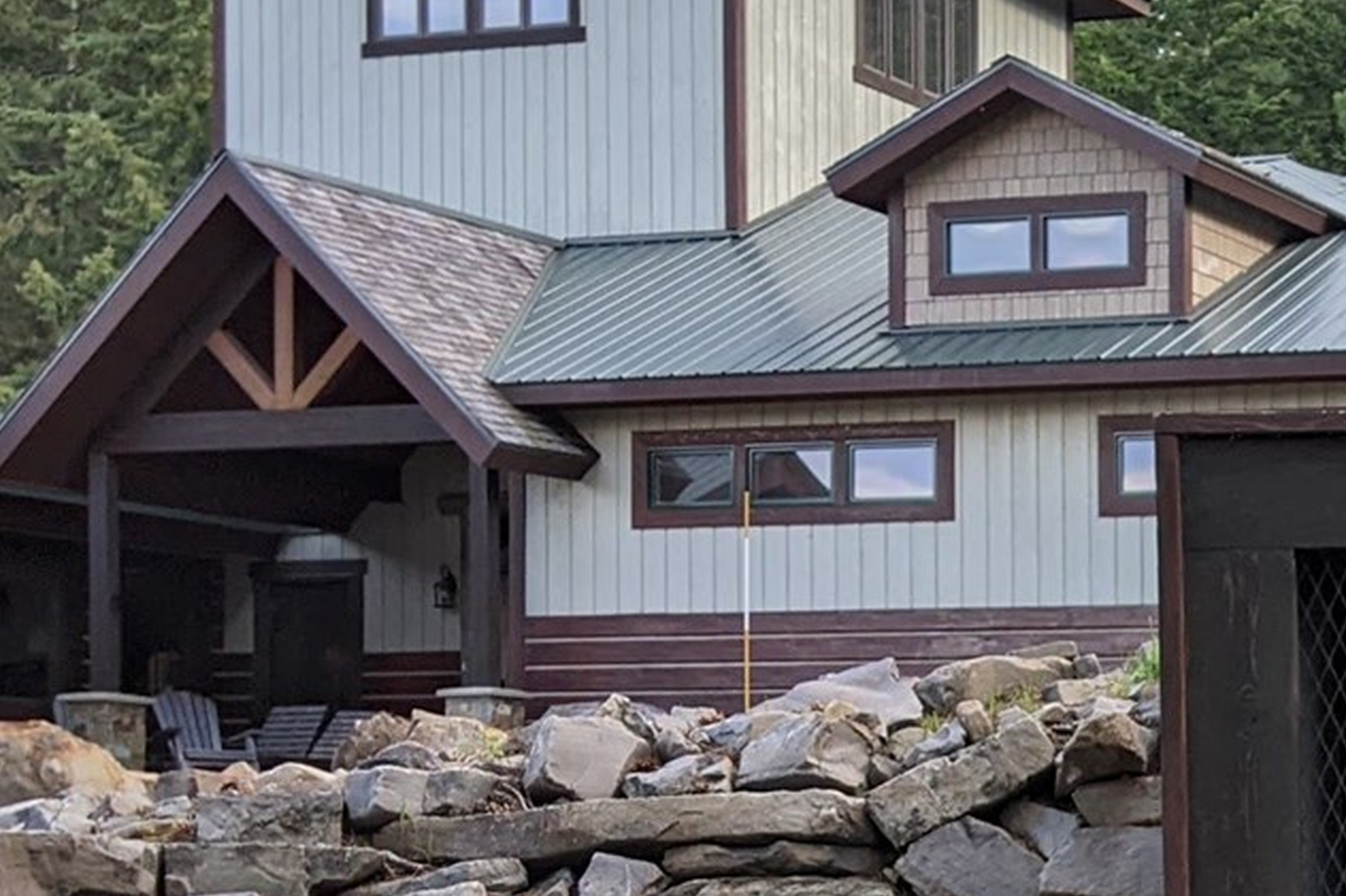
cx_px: 1874
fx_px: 3401
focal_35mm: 91
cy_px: 949
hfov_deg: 20.0
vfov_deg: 14.7
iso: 38
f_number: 1.8
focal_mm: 4.44
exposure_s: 1/546
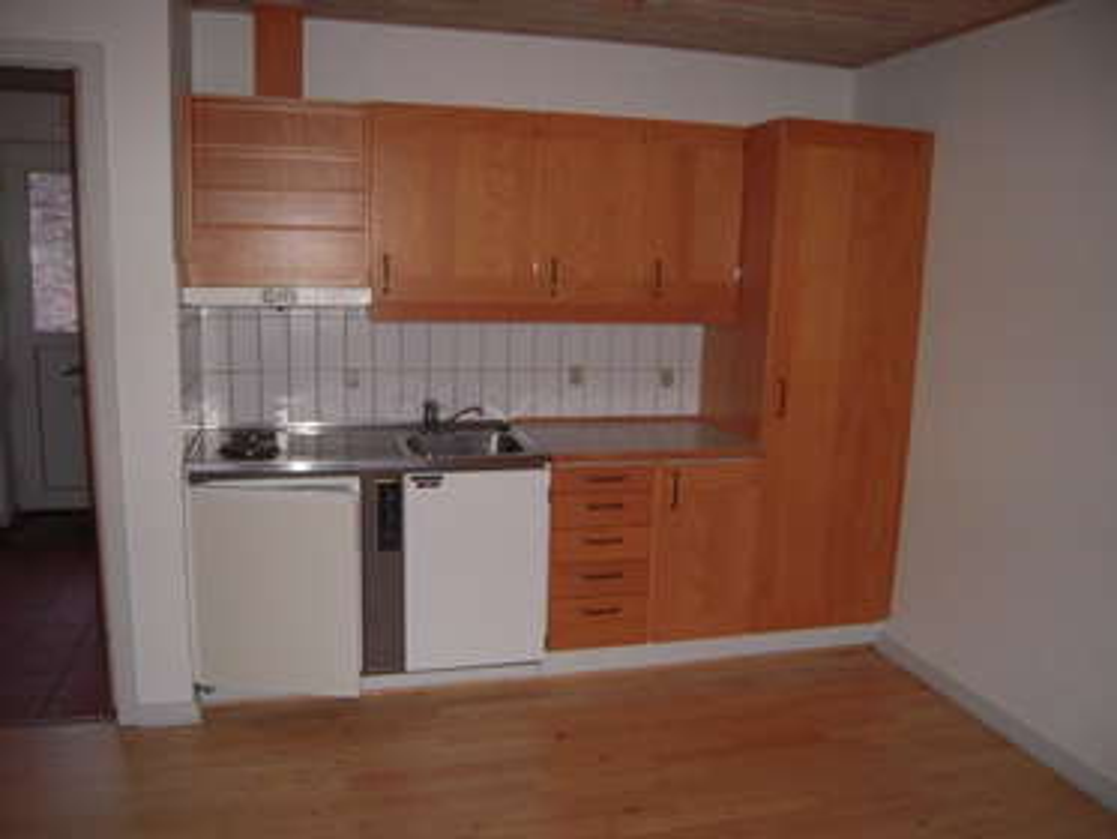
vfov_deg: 49.8
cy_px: 420
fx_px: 904
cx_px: 558
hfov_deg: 63.4
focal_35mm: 28
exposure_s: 1/25
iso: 400
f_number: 2.7
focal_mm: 5
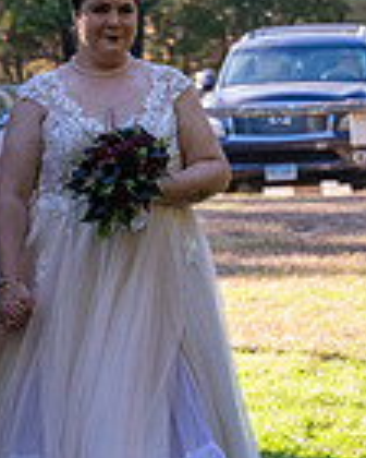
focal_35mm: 226
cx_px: -11
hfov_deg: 6.8
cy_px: 317
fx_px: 3060
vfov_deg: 8.5
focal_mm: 75
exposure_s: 1/5000
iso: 6400
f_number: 4.5
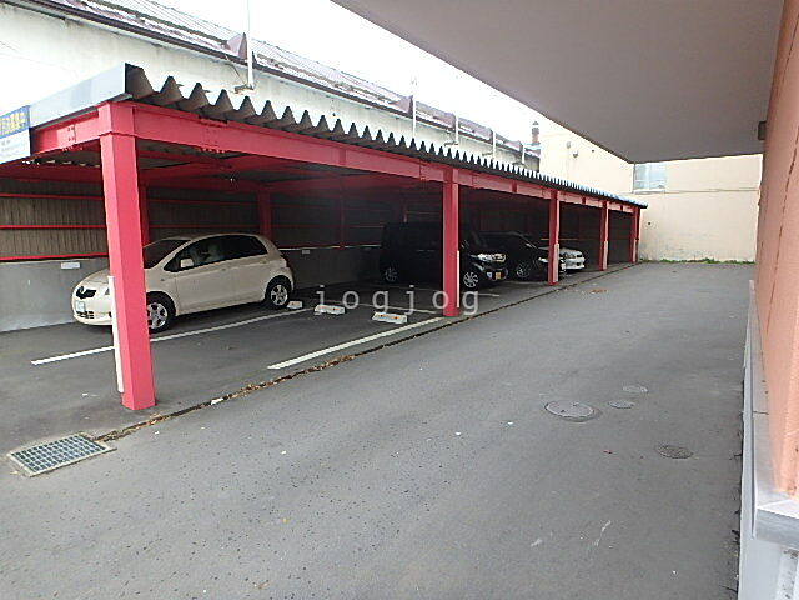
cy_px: 300
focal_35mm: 21
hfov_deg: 79.0
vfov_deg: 63.4
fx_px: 485
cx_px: 400
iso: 200
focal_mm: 3.7
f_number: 3.5
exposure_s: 1/60
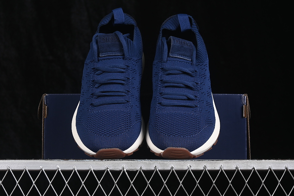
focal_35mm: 75
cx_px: 147
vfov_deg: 18.2
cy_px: 98
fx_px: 612
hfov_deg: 27.0
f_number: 6.3
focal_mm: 50
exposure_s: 1/60
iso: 160
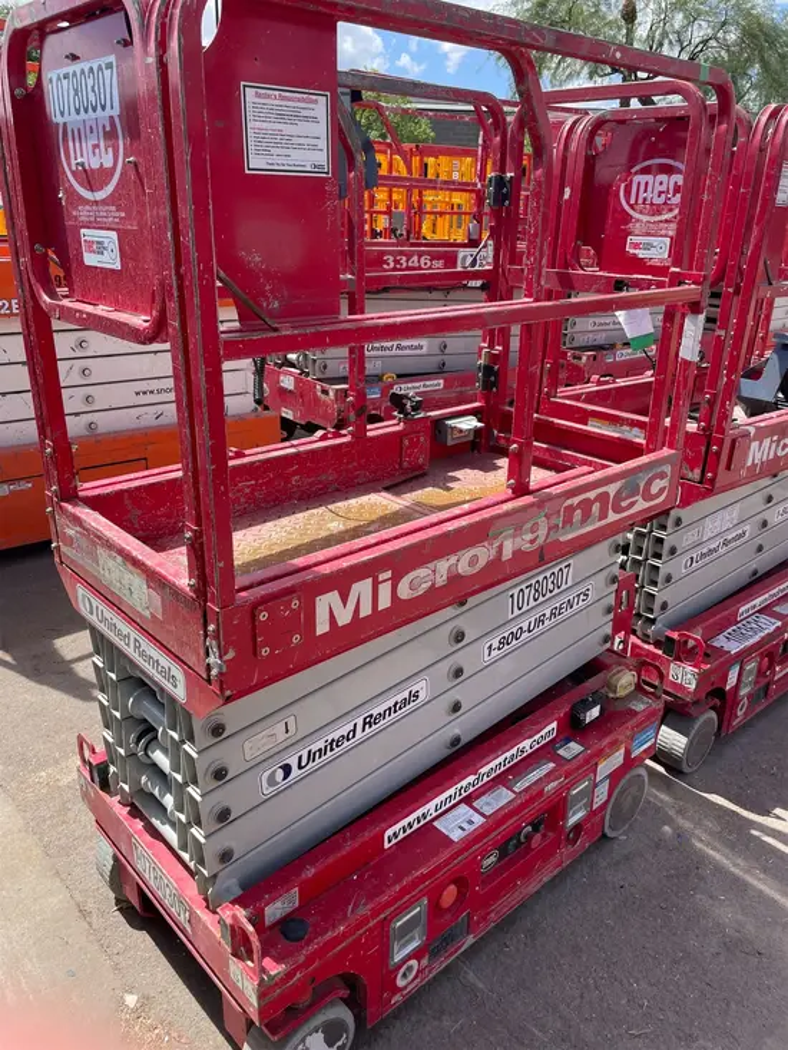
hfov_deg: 53.1
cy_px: 525
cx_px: 394
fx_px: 789
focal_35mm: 26
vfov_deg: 67.3
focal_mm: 4.2
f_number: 1.6
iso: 32
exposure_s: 1/1261
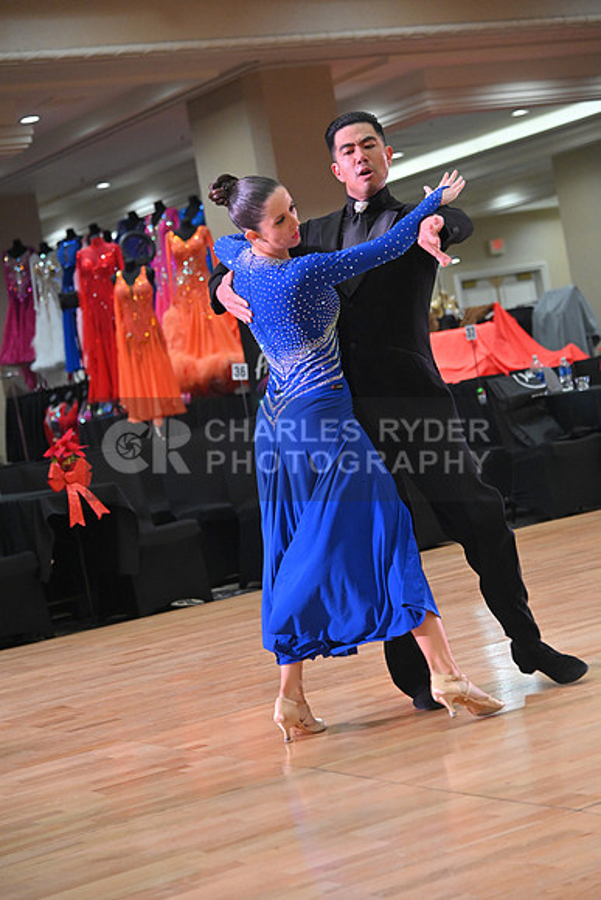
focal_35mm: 78
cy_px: 450
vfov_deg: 26.0
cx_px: 300
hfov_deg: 17.5
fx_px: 1952
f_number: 4.5
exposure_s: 1/400
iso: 3200
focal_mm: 78
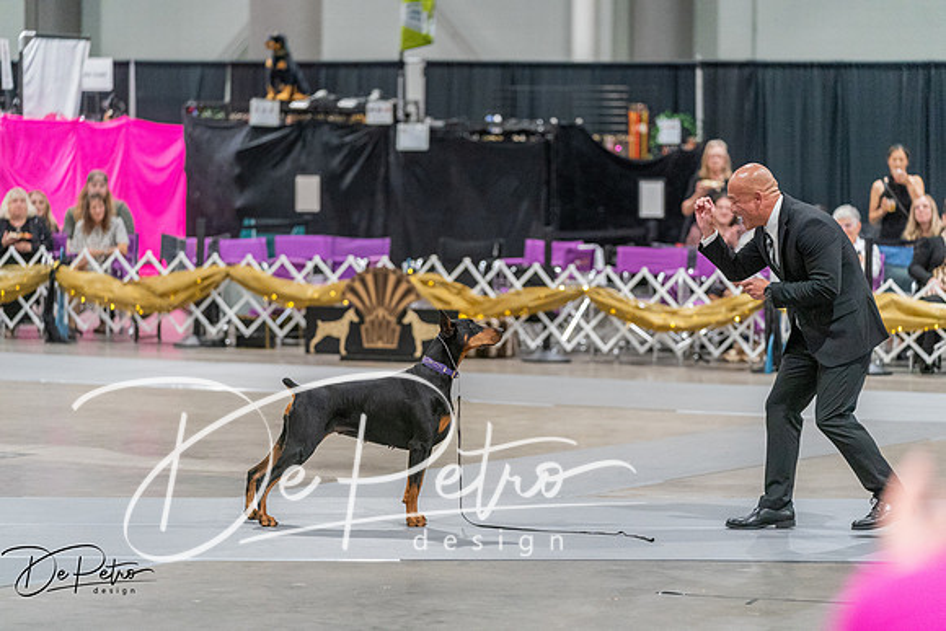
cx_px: 473
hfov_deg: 14.4
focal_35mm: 142
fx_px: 3732
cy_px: 316
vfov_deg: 9.7
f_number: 2.8
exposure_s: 1/250
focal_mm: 142
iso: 6400
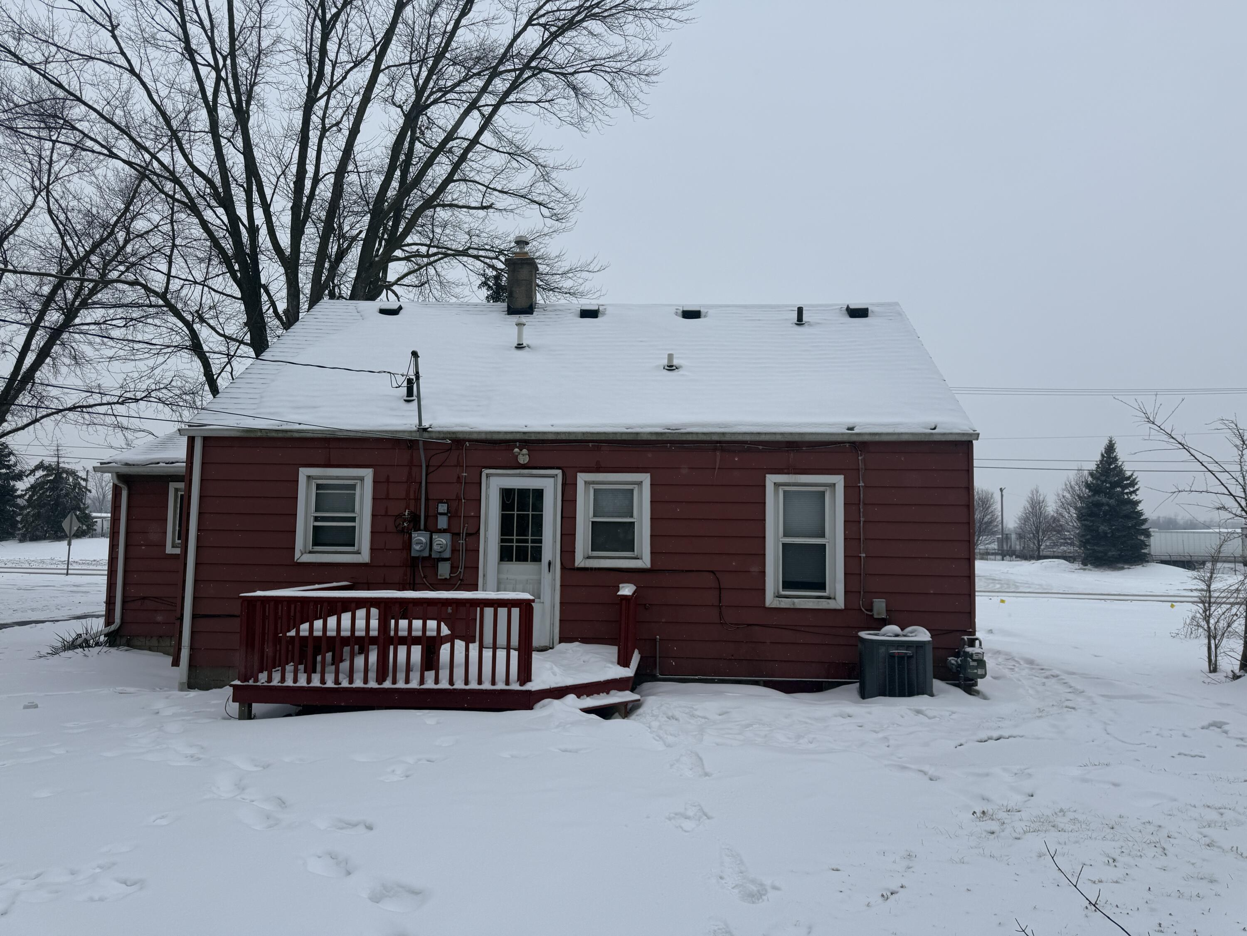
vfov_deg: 56.8
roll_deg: +0.5
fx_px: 865
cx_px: 624
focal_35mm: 24
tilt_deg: +4.4
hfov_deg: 71.6
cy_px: 468
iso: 80
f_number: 1.78
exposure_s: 1/3279
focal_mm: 6.76
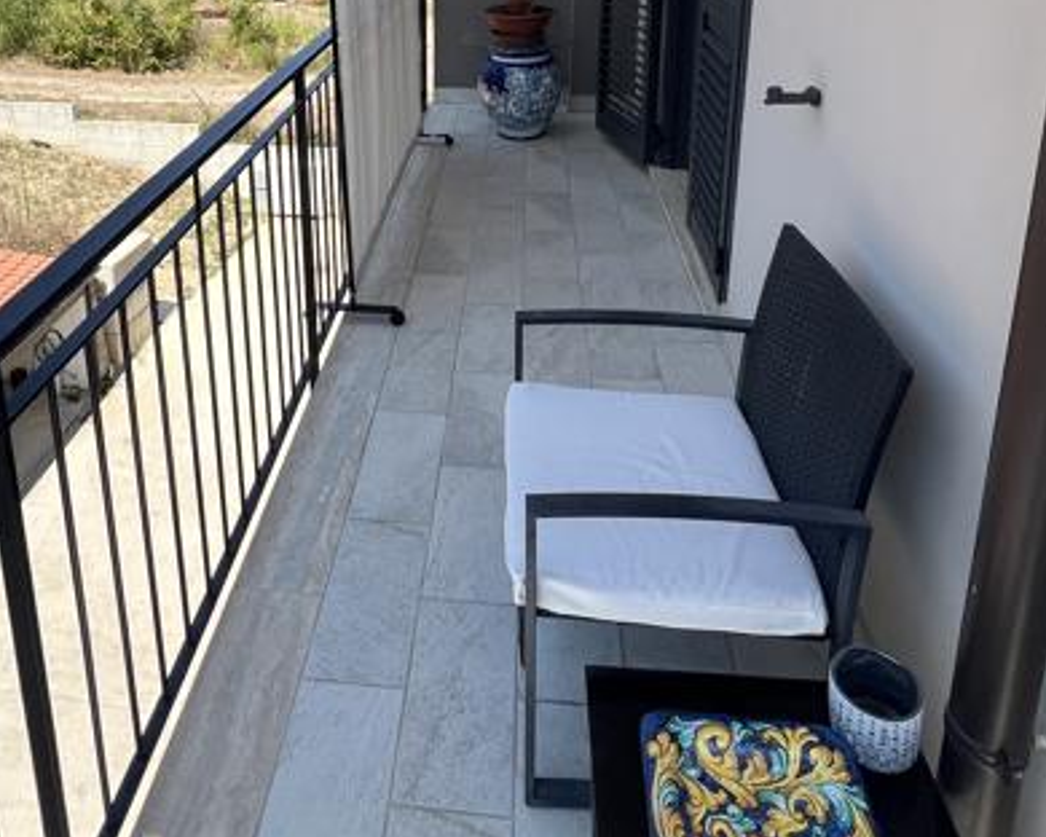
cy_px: 59
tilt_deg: -14.0
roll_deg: +1.8
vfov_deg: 48.2
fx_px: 805
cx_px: 424
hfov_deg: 65.5
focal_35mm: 26
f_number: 1.8
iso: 32
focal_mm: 1.57
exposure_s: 1/960
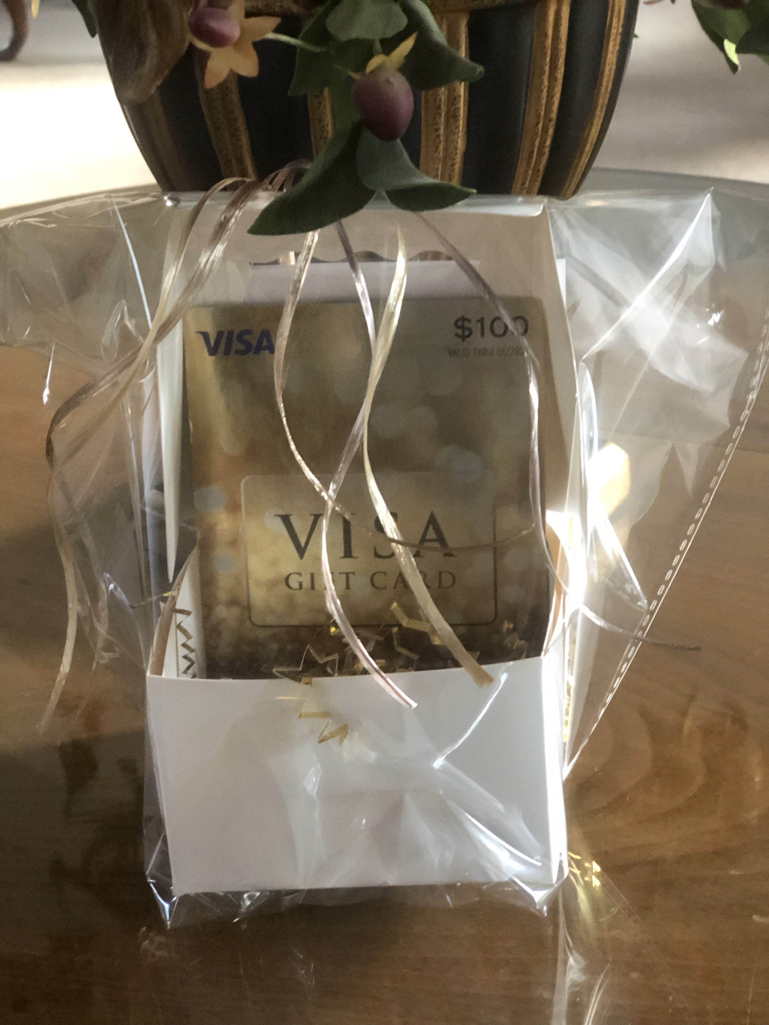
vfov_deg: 33.8
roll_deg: +1.8
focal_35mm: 57
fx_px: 1688
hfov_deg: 25.7
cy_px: 512
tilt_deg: -30.7
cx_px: 384
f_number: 2.8
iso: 800
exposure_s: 1/30
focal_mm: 6.6
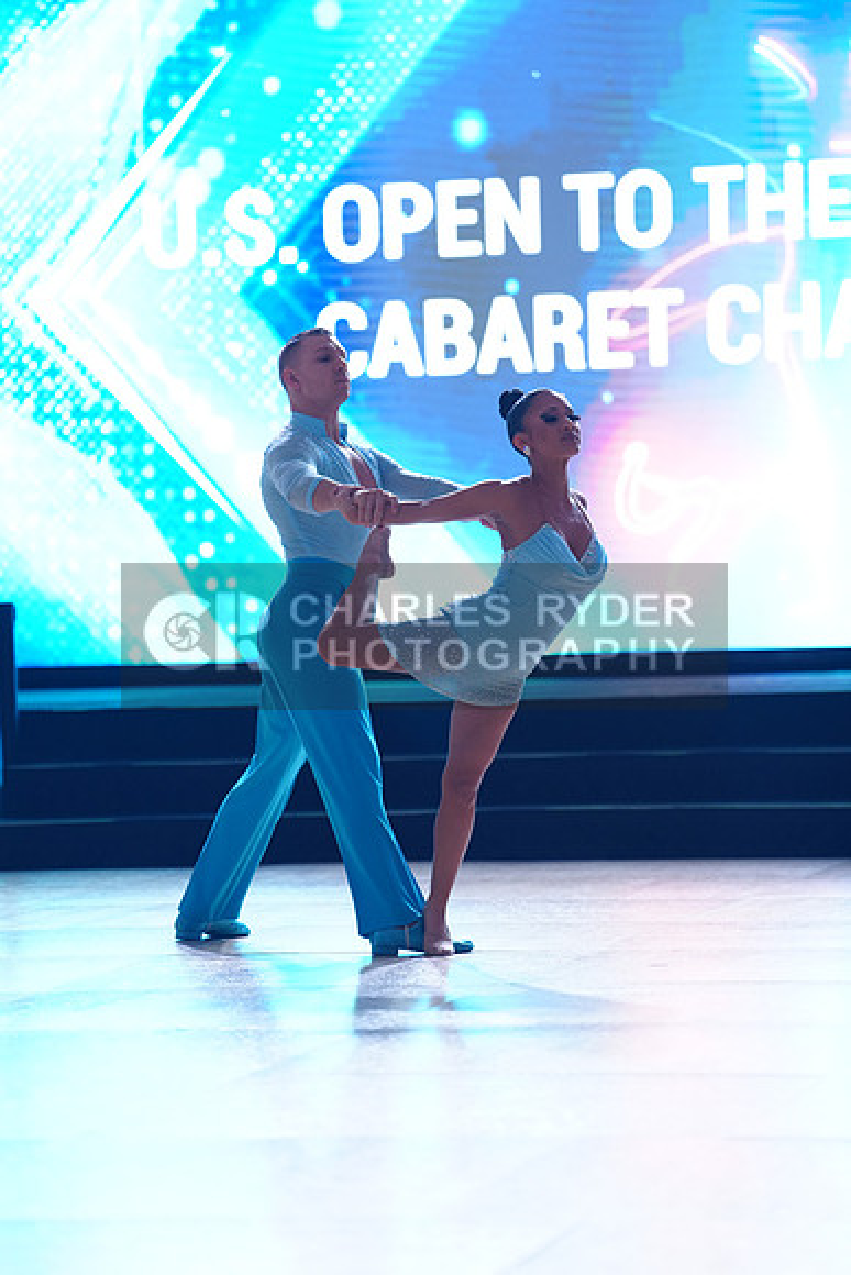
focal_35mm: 142
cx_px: 426
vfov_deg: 14.4
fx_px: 5032
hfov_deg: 9.7
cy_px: 638
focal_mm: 142
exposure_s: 1/640
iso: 1250
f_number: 2.8
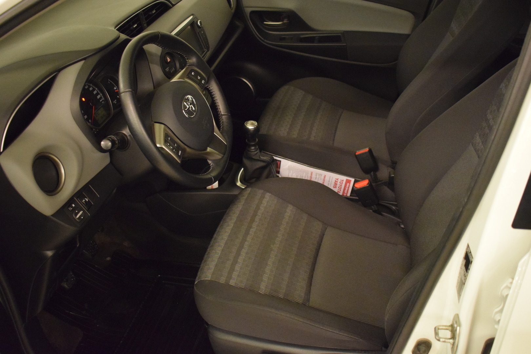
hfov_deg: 51.3
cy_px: 177
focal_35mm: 38
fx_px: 553
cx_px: 266
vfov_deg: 35.5
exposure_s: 1/60
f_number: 4
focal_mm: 25
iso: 5600
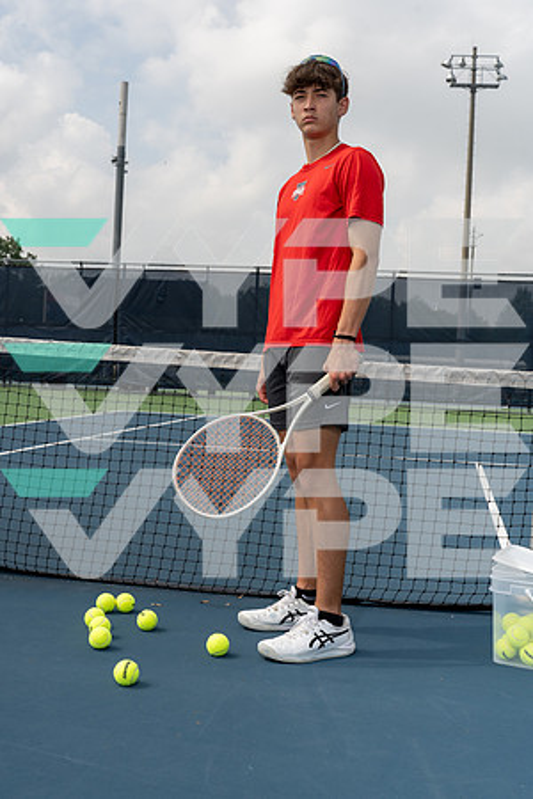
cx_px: 266
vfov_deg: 45.4
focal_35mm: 43
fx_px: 955
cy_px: 400
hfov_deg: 31.2
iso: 100
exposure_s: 1/250
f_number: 8
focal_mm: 43
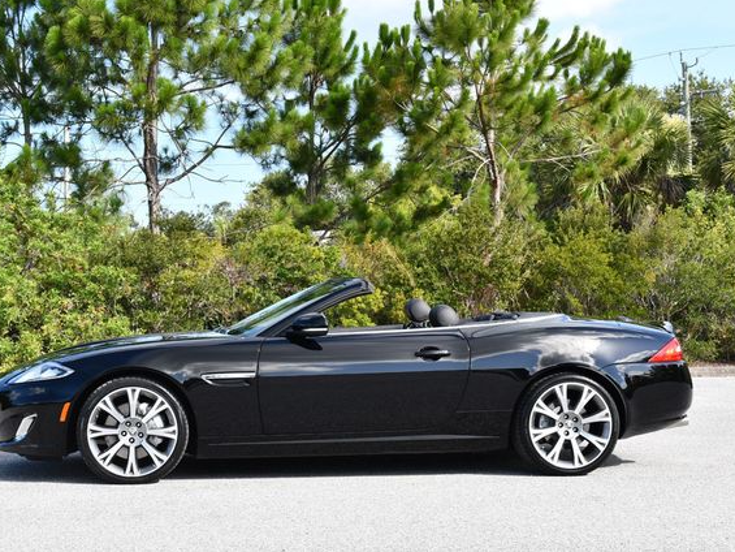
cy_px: 275
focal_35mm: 61
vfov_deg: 24.0
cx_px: 333
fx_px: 1295
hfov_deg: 31.7
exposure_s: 1/250
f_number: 7.1
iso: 200
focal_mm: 28
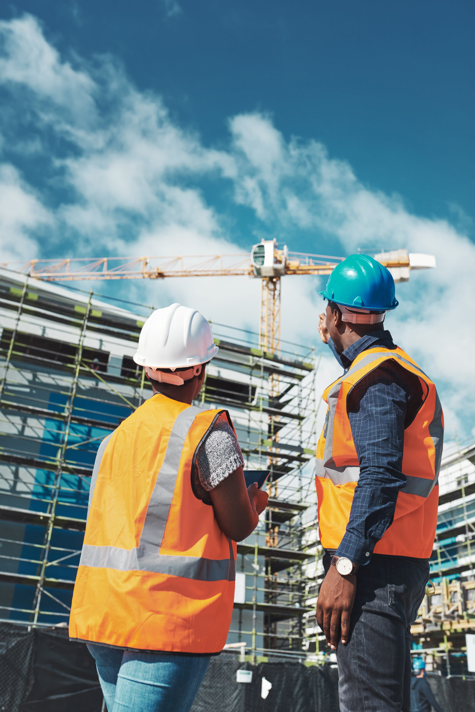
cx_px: 238
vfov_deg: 54.4
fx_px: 692
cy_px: 356
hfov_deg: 37.9
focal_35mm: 35
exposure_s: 1/1600
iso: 200
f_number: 5
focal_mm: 35
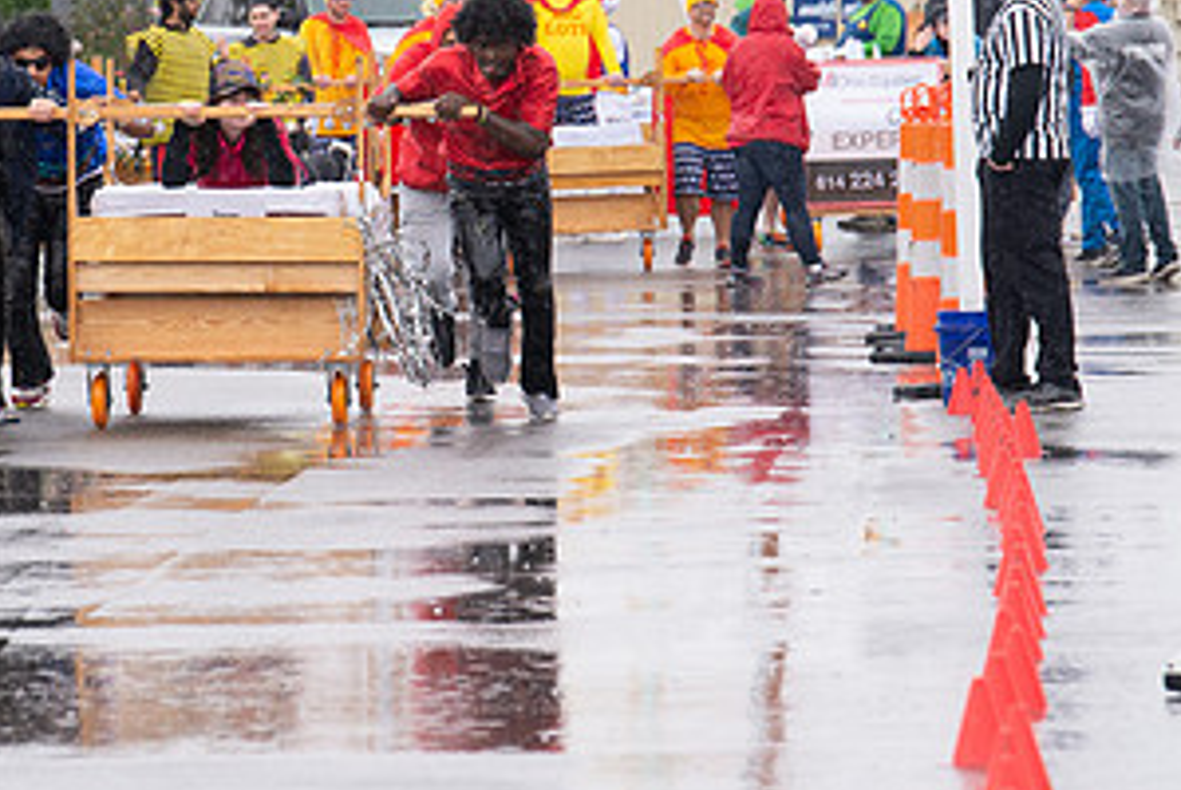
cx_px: 280
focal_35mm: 395
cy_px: 255
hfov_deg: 5.2
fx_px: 12971
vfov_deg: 3.5
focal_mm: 200
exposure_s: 1/400
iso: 800
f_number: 7.1
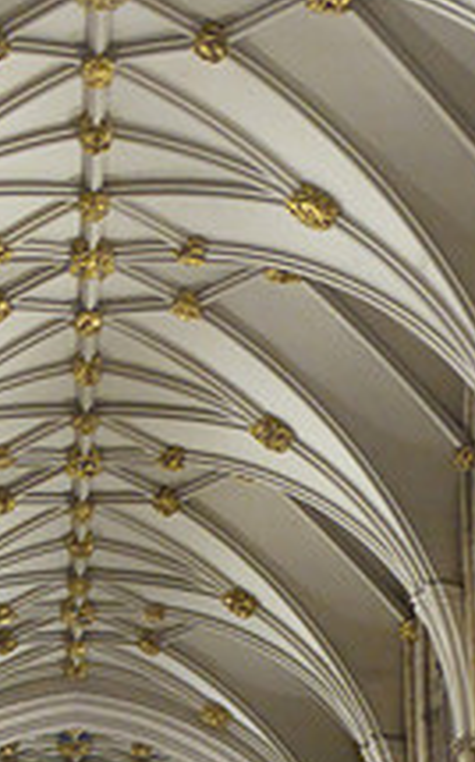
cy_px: 762
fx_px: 2553
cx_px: 108
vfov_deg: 16.6
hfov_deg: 10.6
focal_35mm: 123
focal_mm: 7.4
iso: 400
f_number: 3.9
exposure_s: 1/5
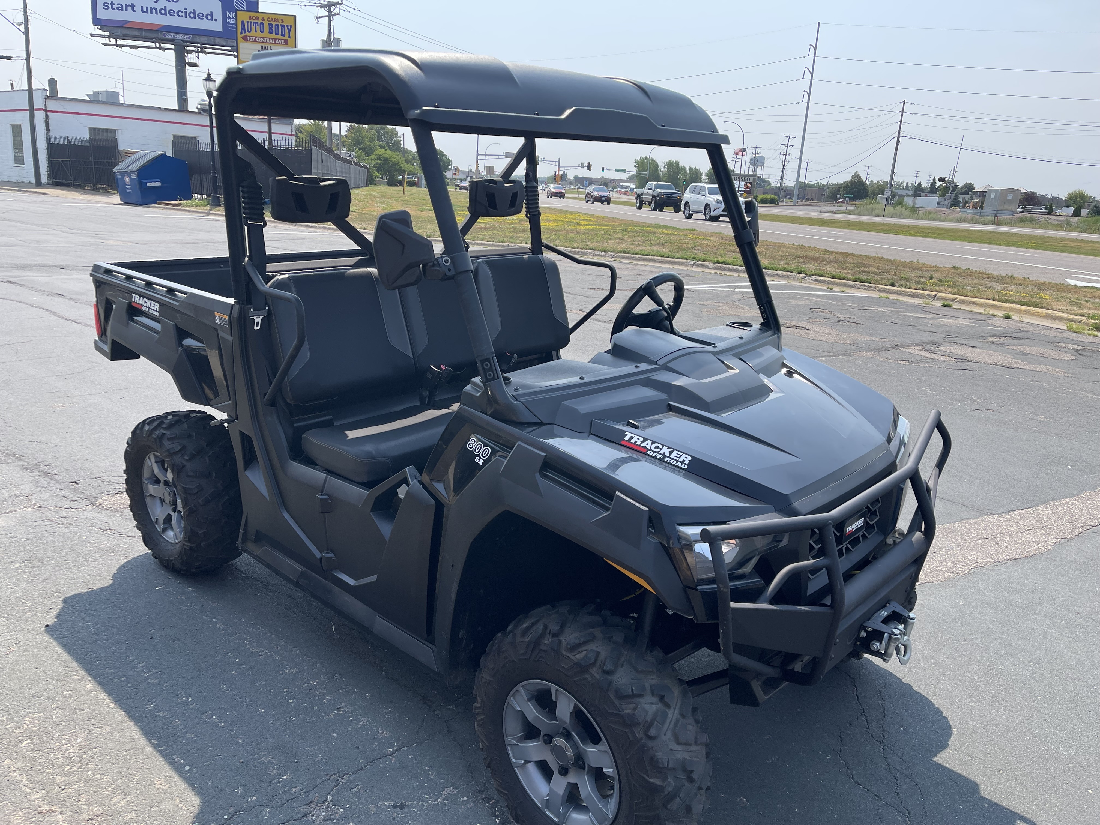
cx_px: 550
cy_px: 412
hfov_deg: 69.4
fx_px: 794
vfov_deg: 54.9
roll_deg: -3.7
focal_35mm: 25
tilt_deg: -16.3
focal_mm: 5.1
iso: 32
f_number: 1.6
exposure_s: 1/1439
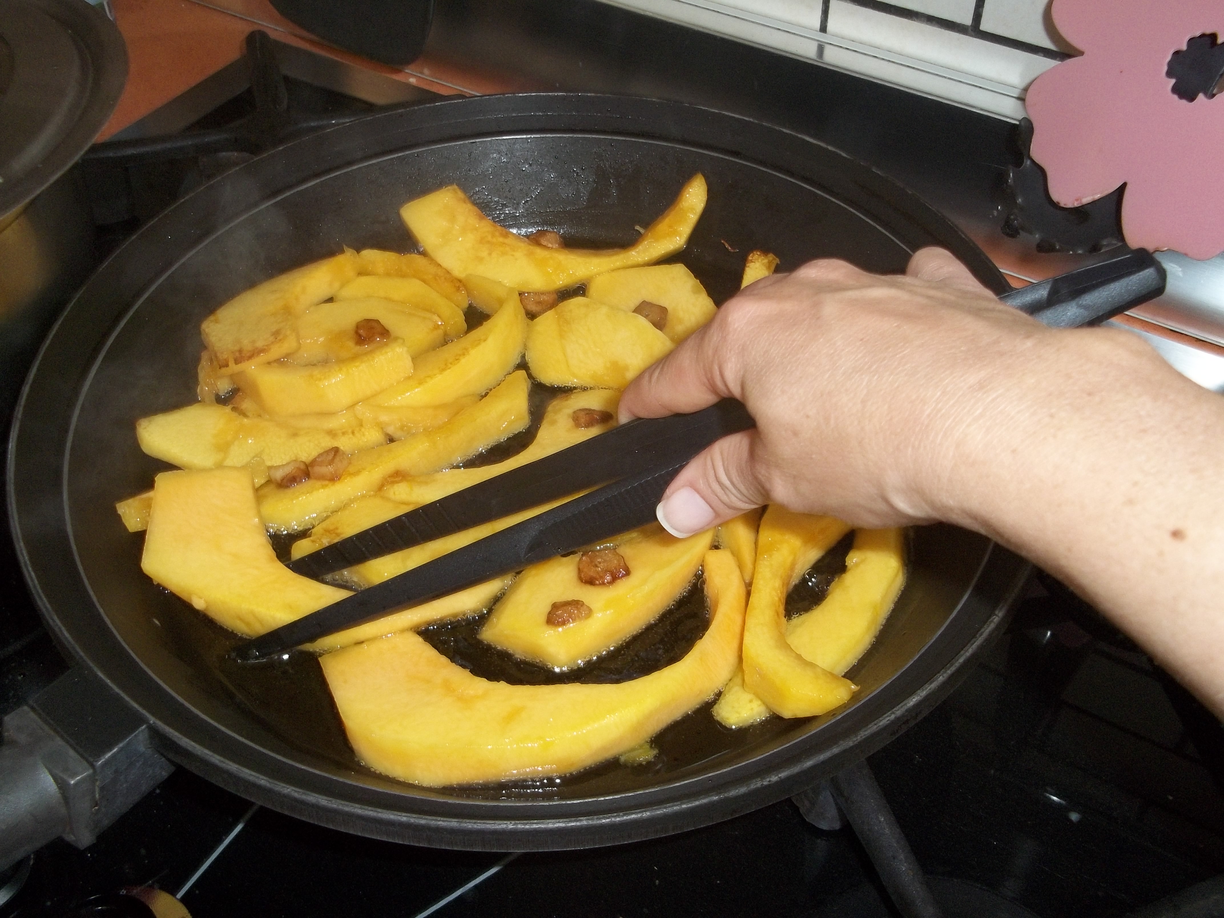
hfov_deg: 51.4
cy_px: 459
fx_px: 1273
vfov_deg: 39.7
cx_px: 612
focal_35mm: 36
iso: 160
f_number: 3.1
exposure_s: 1/30
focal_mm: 6.5
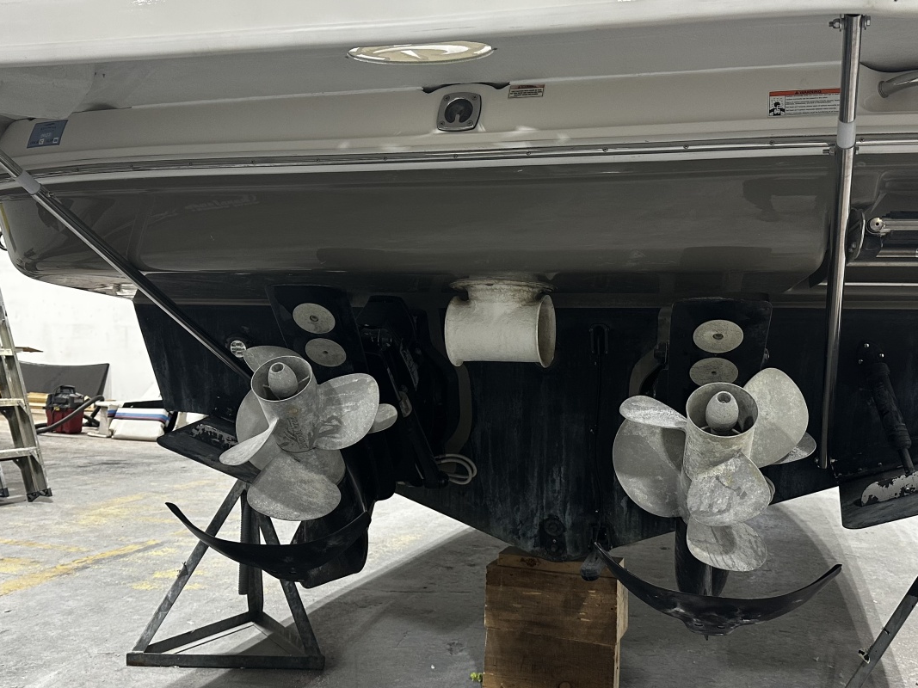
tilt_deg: -0.5
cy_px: 365
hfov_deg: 51.3
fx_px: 955
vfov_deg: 39.6
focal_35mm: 36
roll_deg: -1.5
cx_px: 491
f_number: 1.78
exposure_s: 1/60
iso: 200
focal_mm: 6.86
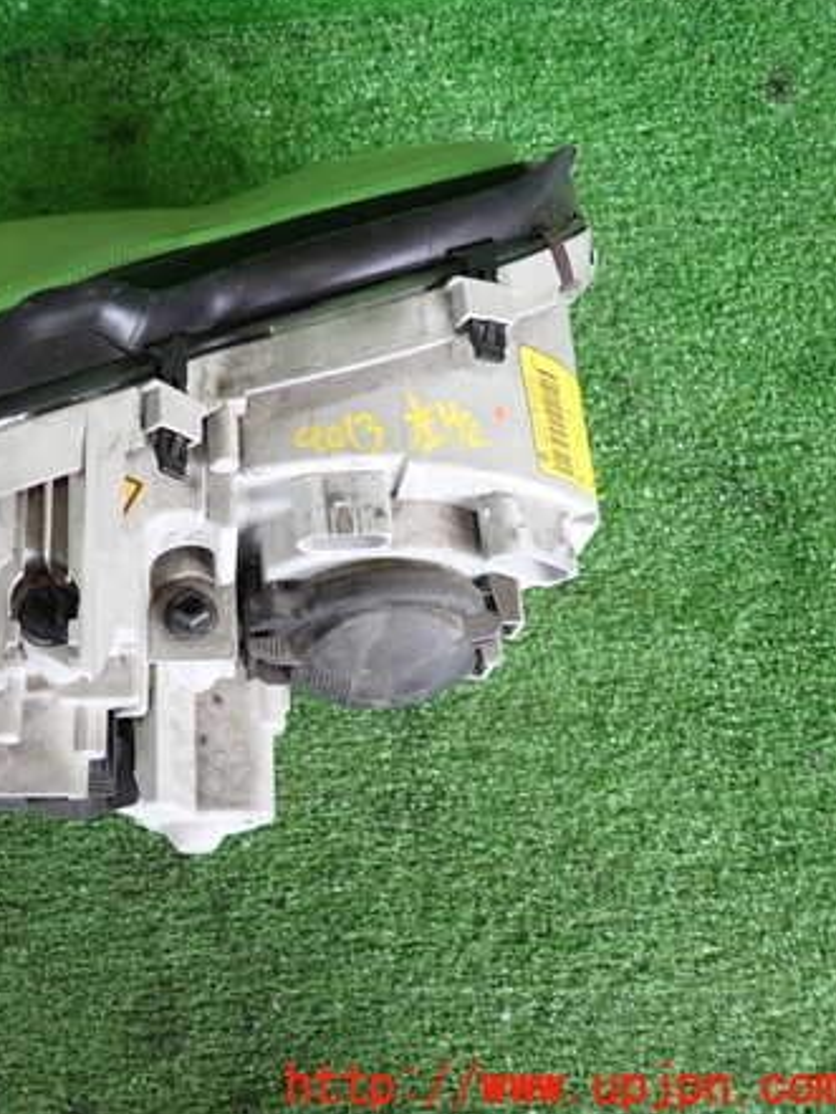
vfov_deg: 53.9
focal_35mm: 34
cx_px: 99
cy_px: 551
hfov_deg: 39.1
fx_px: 1094
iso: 200
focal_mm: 4.5
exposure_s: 1/80
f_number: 2
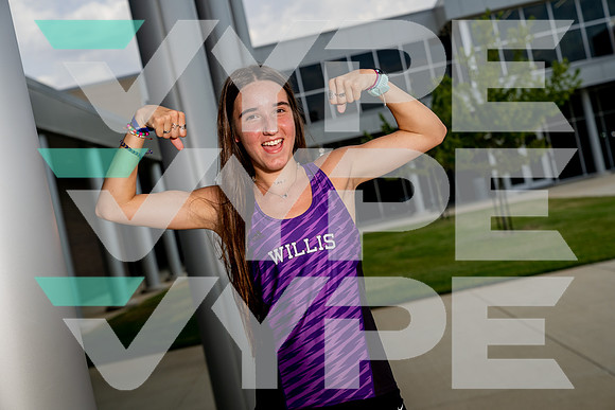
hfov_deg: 36.2
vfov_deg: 24.6
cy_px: 205
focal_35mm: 55
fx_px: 940
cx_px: 308
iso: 125
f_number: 4.5
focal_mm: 55
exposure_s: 1/2000
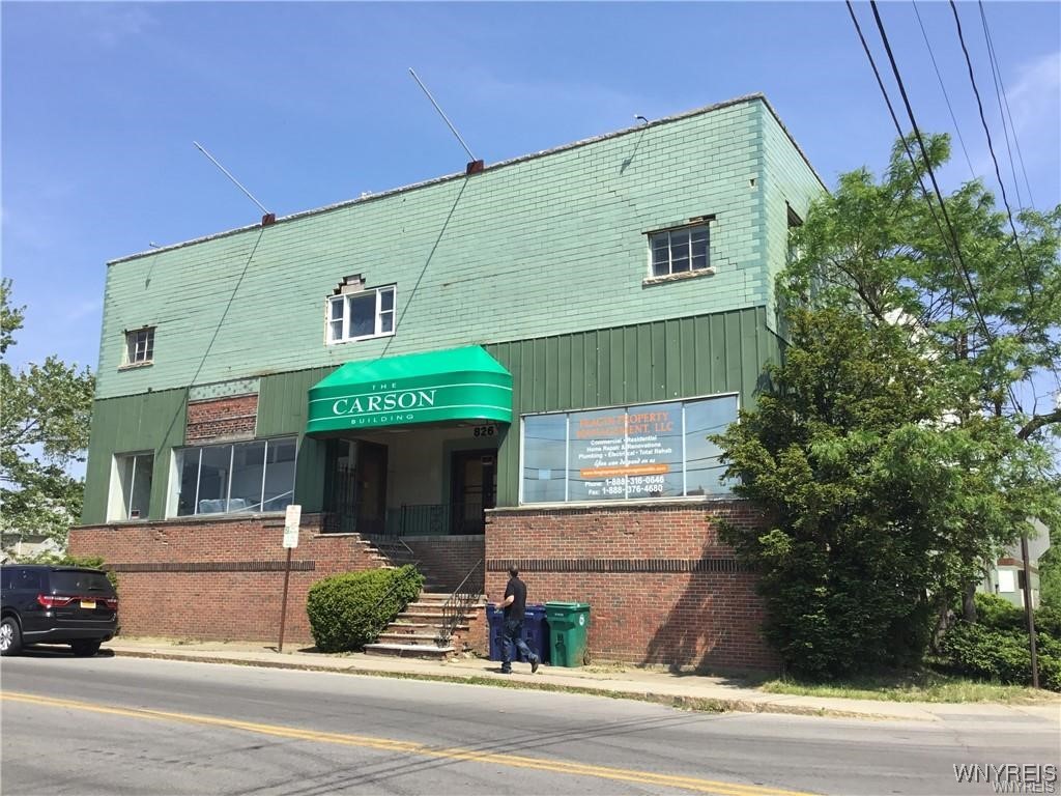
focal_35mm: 31
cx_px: 530
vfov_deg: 45.4
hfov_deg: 58.4
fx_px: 950
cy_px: 398
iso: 25
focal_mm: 3.3
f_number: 2.4
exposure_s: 1/867
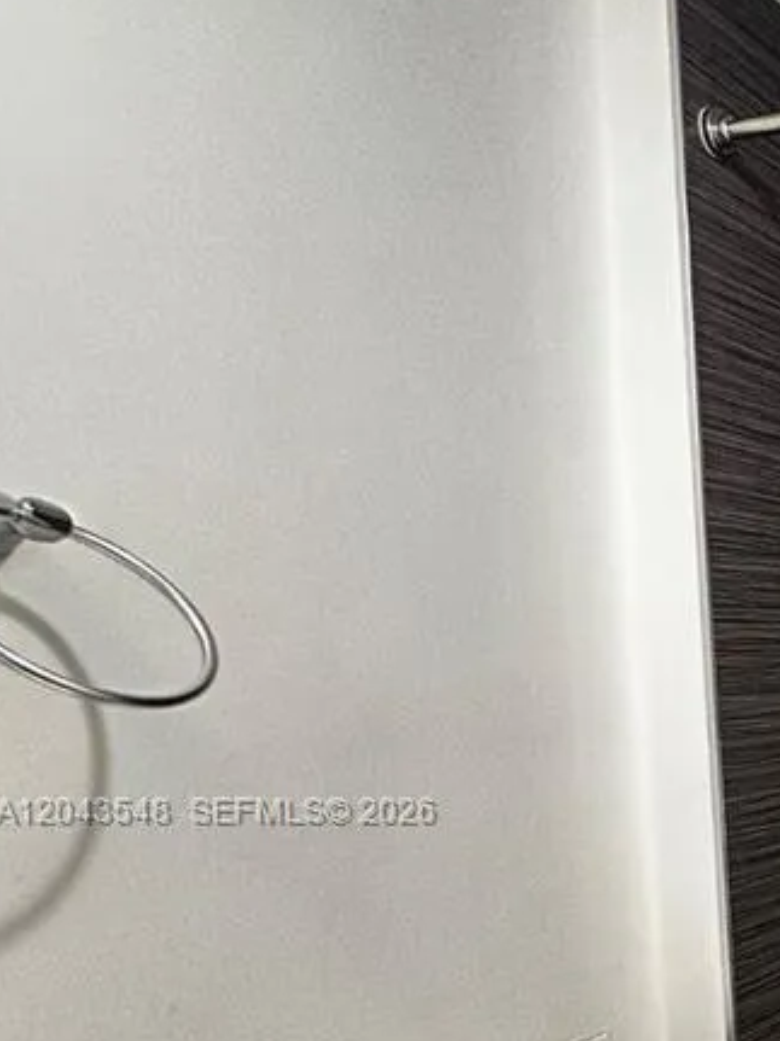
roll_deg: +0.0
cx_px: 1075
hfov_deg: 28.4
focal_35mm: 39
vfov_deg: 45.7
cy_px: 814
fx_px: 1172
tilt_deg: -9.3
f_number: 2.2
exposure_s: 1/60
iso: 250
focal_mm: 2.22
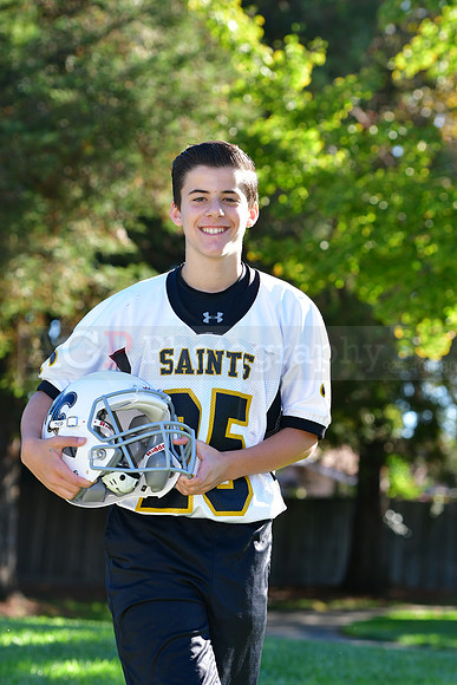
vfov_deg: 13.7
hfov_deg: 9.2
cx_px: 228
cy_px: 342
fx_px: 2854
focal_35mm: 150
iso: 400
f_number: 4.5
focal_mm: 100
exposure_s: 1/500
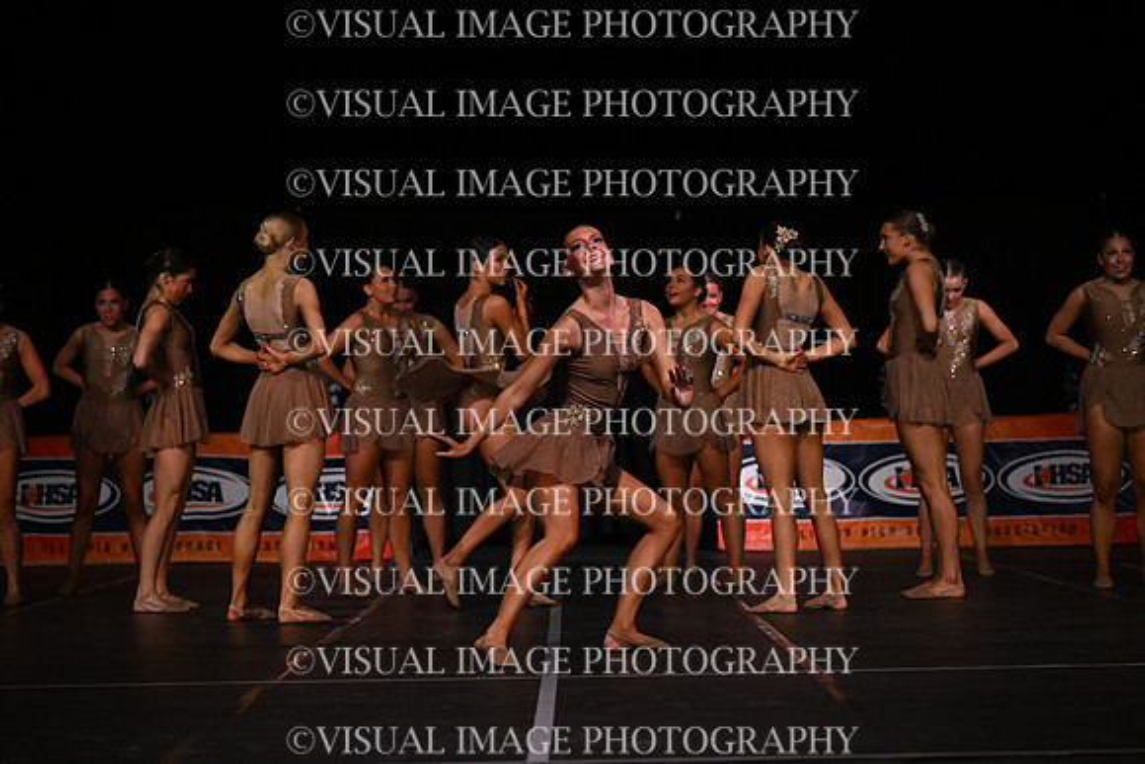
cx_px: 572
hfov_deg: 19.5
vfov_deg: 13.0
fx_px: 3340
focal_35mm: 105
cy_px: 382
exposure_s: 1/1000
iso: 6400
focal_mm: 105
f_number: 4
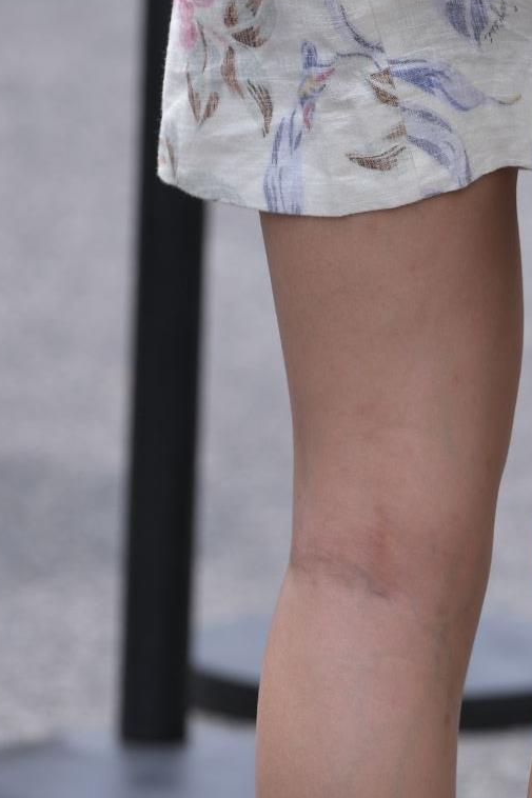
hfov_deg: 2.5
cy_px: 634
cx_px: 510
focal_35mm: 549
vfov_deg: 3.8
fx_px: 12174
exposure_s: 1/800
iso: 140
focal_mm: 180
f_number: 5
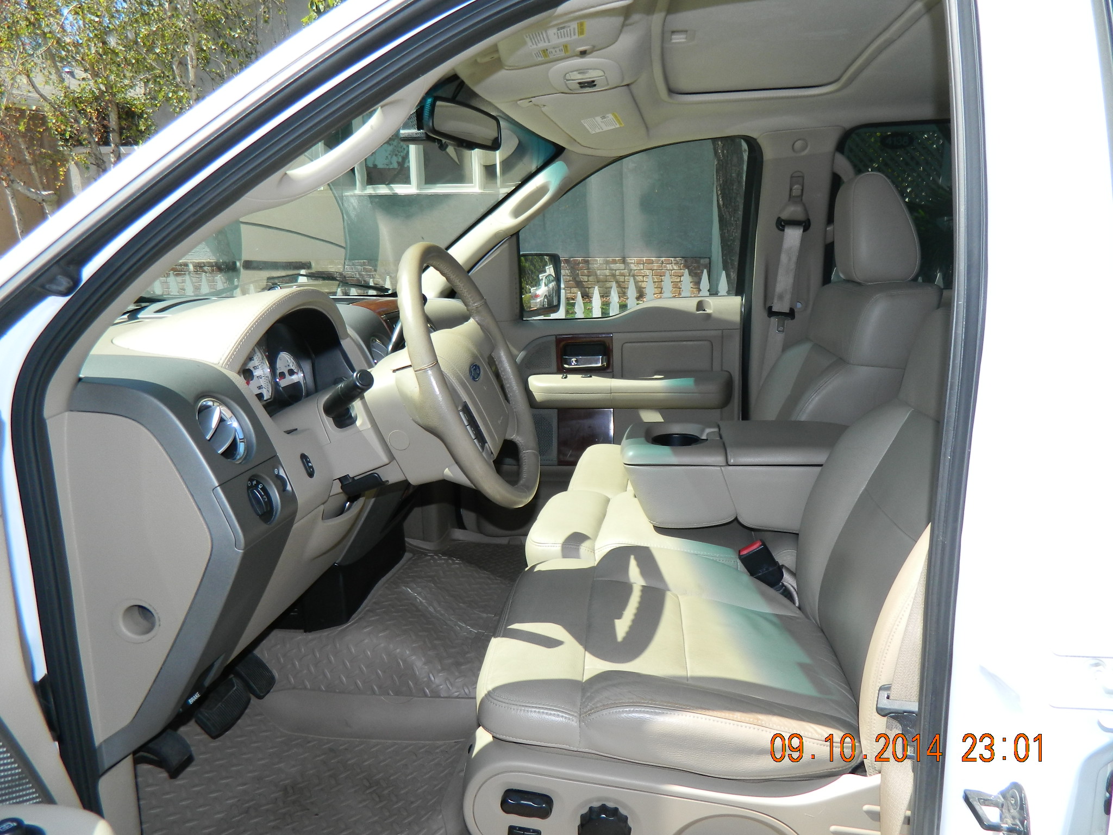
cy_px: 418
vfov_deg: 54.9
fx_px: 804
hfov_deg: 69.4
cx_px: 556
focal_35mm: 25
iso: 80
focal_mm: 4.5
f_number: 3.1
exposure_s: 1/320
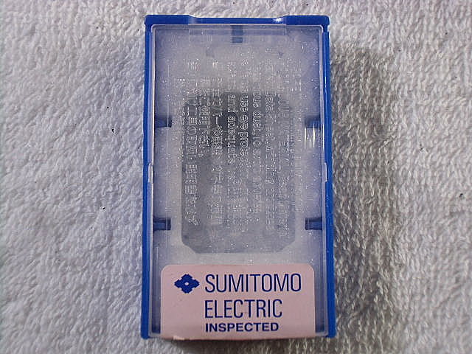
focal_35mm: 57
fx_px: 777
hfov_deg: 33.8
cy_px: 177
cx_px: 236
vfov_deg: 25.7
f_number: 4.5
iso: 400
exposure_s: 1/100
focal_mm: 10.11
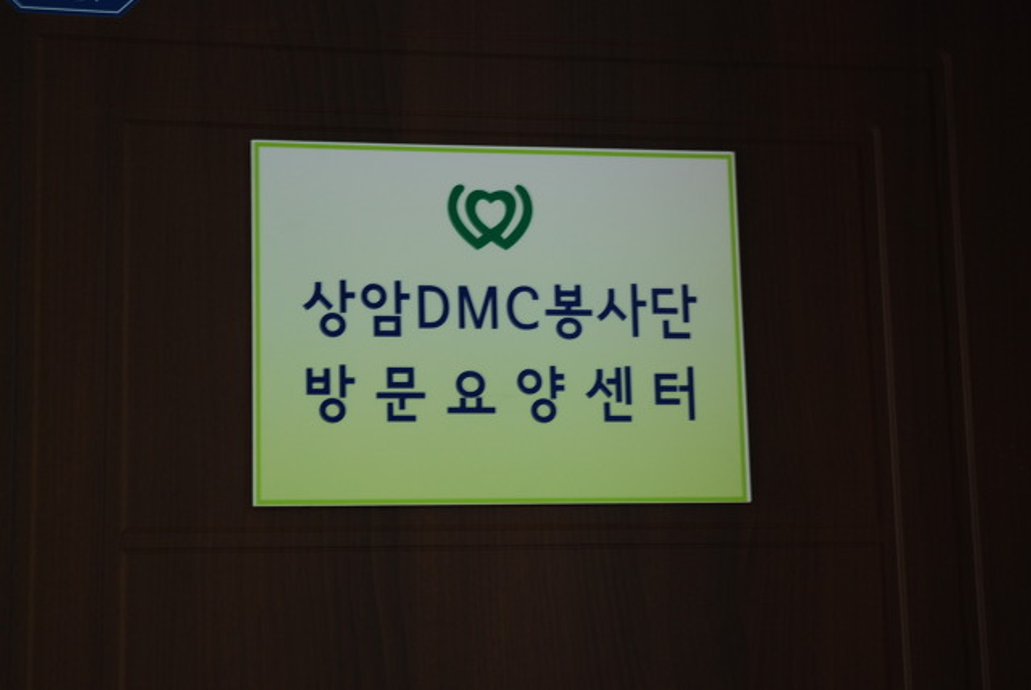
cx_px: 516
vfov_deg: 19.0
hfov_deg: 28.0
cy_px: 345
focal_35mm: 72
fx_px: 2064
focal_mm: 48
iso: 250
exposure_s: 1/13
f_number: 5
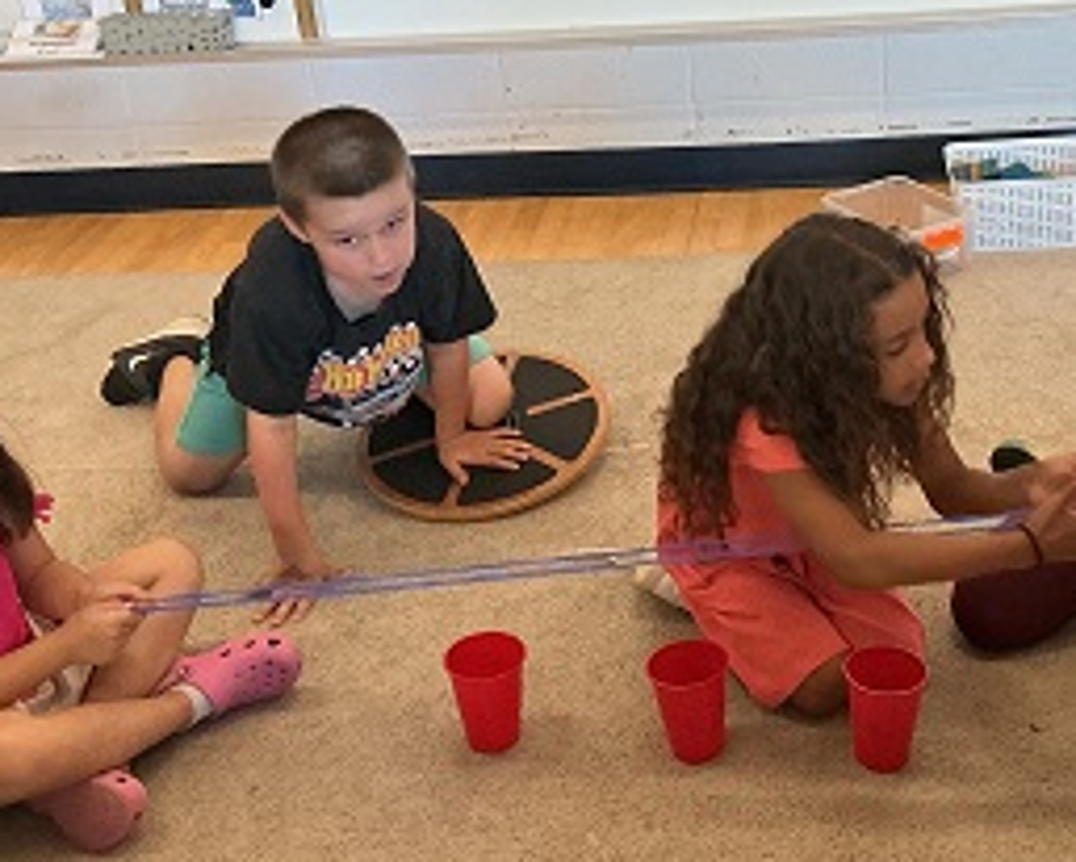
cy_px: 328
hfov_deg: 33.7
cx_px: 745
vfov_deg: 27.6
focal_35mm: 55
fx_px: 1753
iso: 125
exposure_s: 1/60
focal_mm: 3
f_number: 1.8
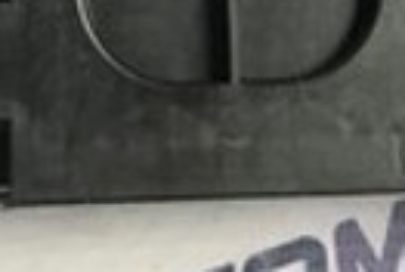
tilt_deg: -75.0
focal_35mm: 142
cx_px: 189
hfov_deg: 14.4
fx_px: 1601
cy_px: -269
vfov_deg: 9.1
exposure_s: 1/33
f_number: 1.8
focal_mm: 3.99
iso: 40
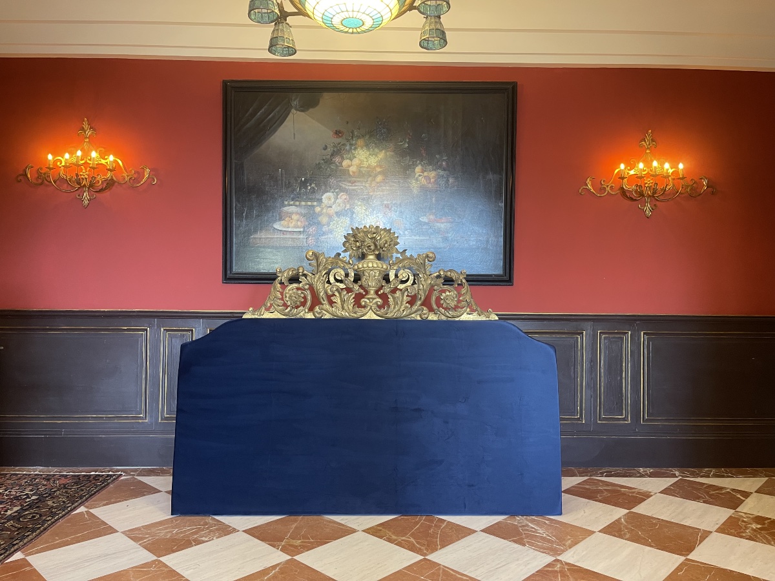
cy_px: 290
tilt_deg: +0.3
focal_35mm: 25
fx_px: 560
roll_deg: -0.4
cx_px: 388
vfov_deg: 54.9
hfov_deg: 69.4
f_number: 1.6
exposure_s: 1/50
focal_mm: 5.1
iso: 400
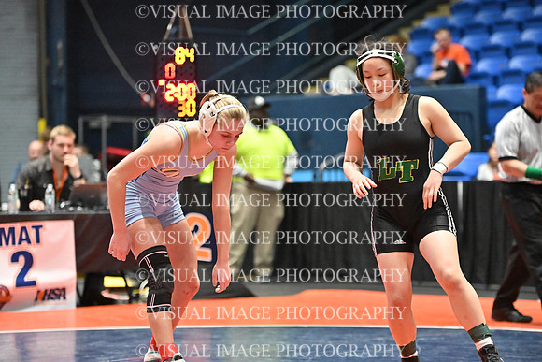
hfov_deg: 16.8
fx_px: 1837
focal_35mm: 122
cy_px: 181
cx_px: 271
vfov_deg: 11.2
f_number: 2.8
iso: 6400
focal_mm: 122
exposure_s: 1/1000
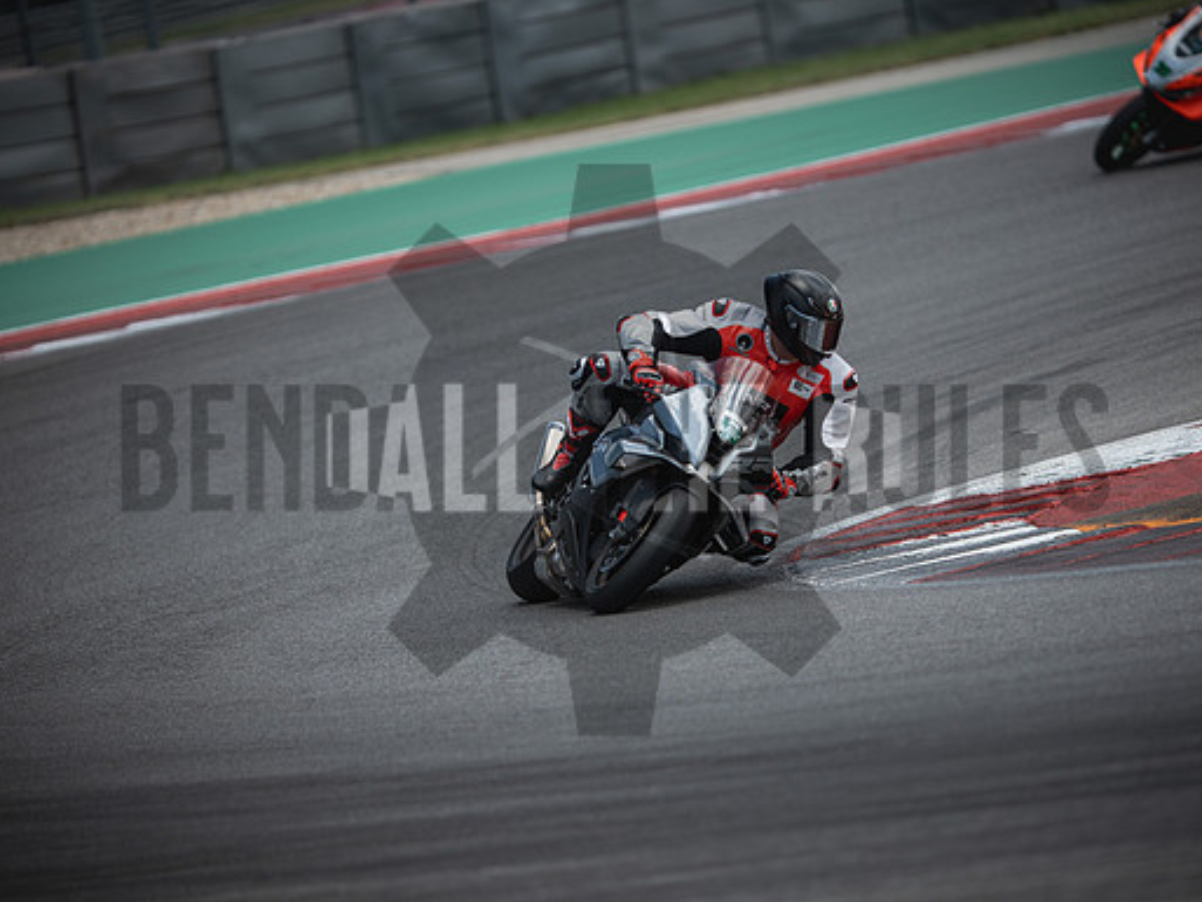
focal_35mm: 326
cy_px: 451
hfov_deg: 6.1
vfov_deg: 4.6
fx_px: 11323
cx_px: 614
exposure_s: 1/2000
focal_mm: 200
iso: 160
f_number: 2
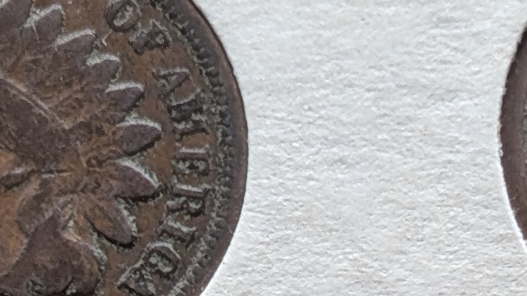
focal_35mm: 262
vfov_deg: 4.6
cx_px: 322
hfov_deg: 8.2
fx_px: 3661
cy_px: 649
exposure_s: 1/36.7
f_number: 1.68
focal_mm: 6.9
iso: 33
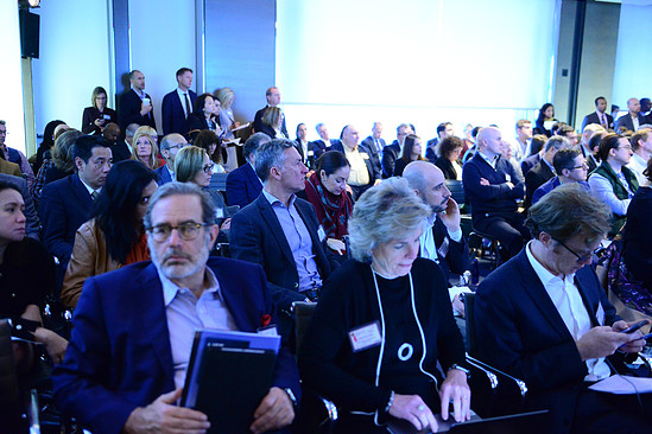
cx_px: 316
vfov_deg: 35.9
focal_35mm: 37
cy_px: 226
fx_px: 670
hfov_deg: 51.9
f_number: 2.8
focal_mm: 35
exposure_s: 1/60
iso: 6400
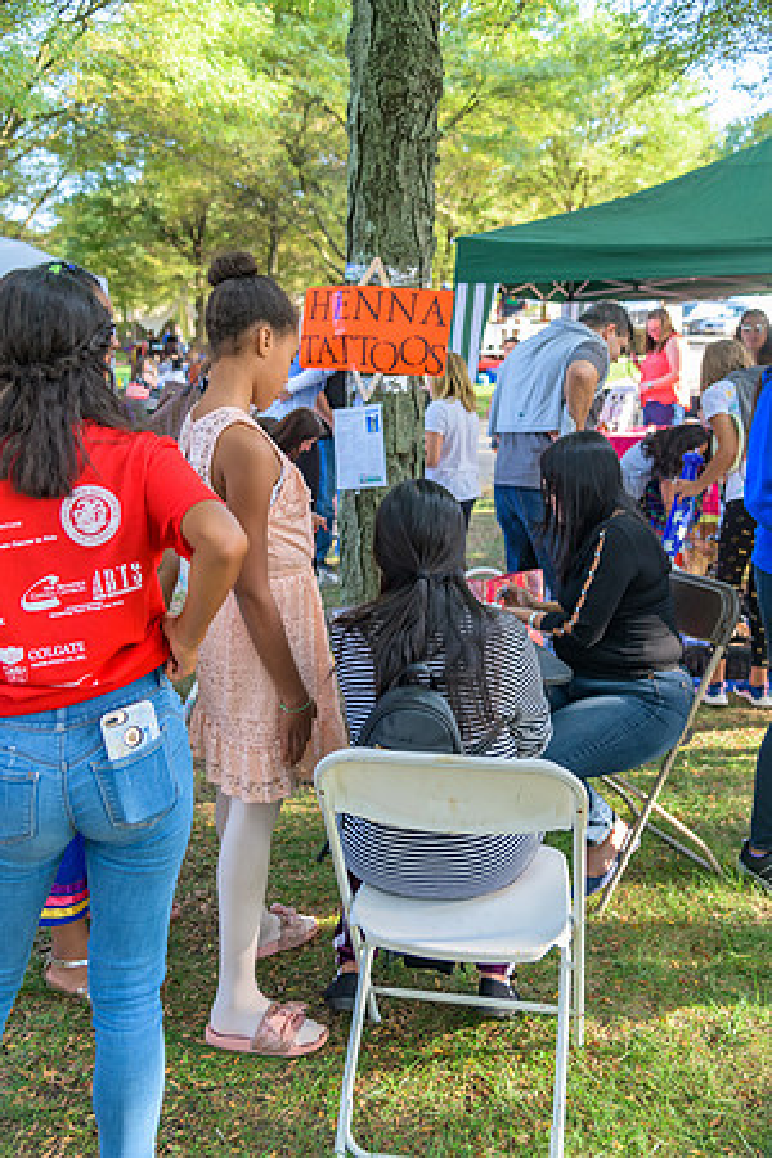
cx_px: 386
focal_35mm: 34
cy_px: 579
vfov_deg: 55.8
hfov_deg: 38.9
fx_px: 1094
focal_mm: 34
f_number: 4
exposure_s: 1/200
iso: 900
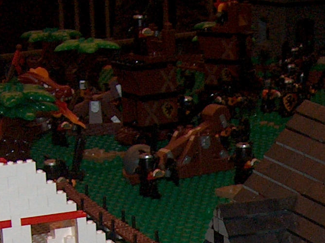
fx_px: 1361
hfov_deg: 13.0
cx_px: 472
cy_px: 465
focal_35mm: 145
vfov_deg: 9.6
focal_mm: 7.6
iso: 100
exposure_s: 1/60
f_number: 2.8
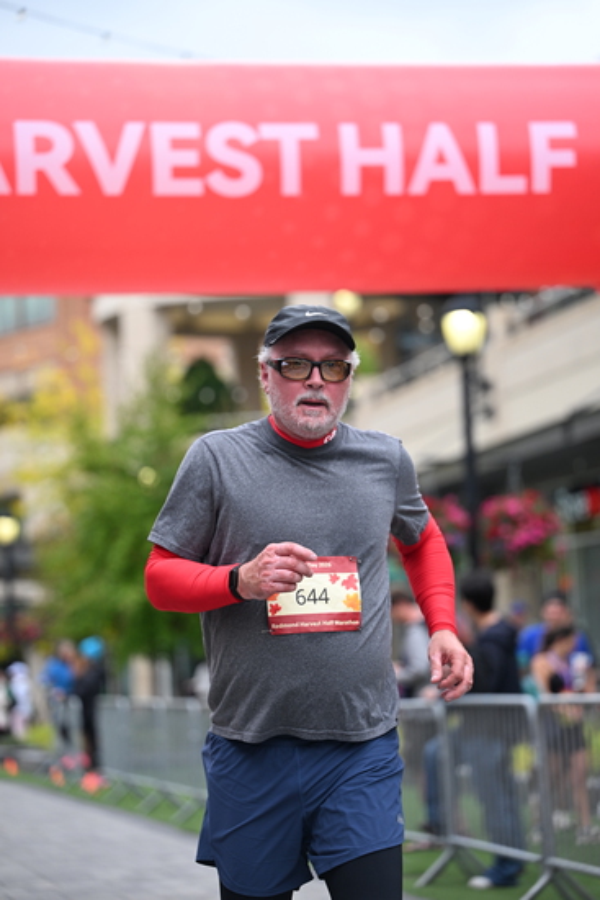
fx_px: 2873
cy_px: 450
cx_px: 300
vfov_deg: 17.8
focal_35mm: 115
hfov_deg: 11.9
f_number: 2.8
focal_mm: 115
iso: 640
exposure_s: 1/2500
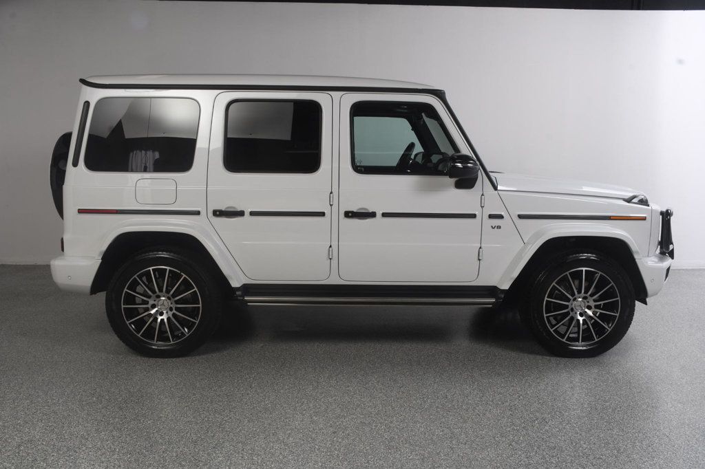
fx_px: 646
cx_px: 352
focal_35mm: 33
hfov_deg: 57.2
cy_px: 234
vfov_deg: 39.9
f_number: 11
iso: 100
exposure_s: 1/160
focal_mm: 22
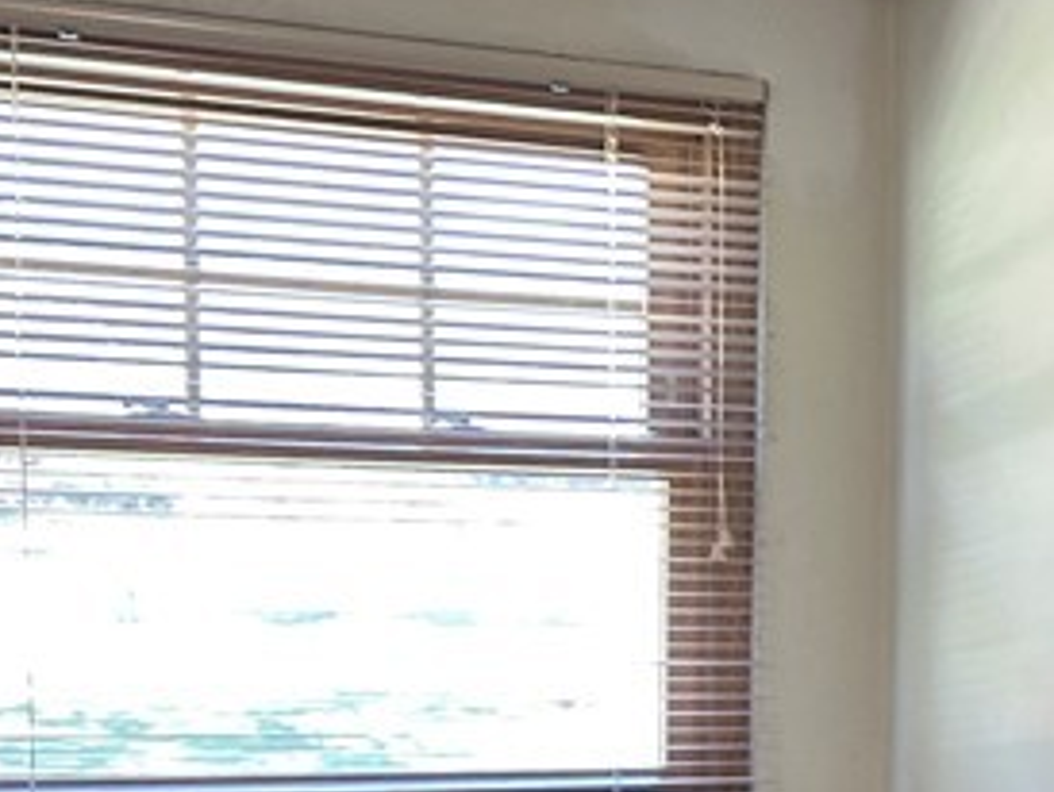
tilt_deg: -3.7
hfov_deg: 17.2
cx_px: 1800
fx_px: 2956
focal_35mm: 97
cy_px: 807
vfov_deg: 15.0
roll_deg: -2.7
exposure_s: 1/60
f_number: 1.5
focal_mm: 5.7
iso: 160
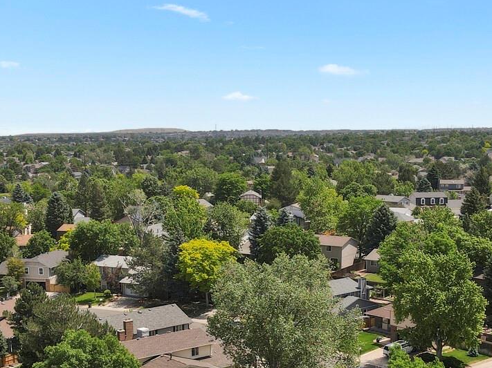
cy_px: 290
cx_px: 254
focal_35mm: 54
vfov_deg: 26.6
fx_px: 767
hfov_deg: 35.5
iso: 100
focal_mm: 4.5
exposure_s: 1/640
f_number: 2.8
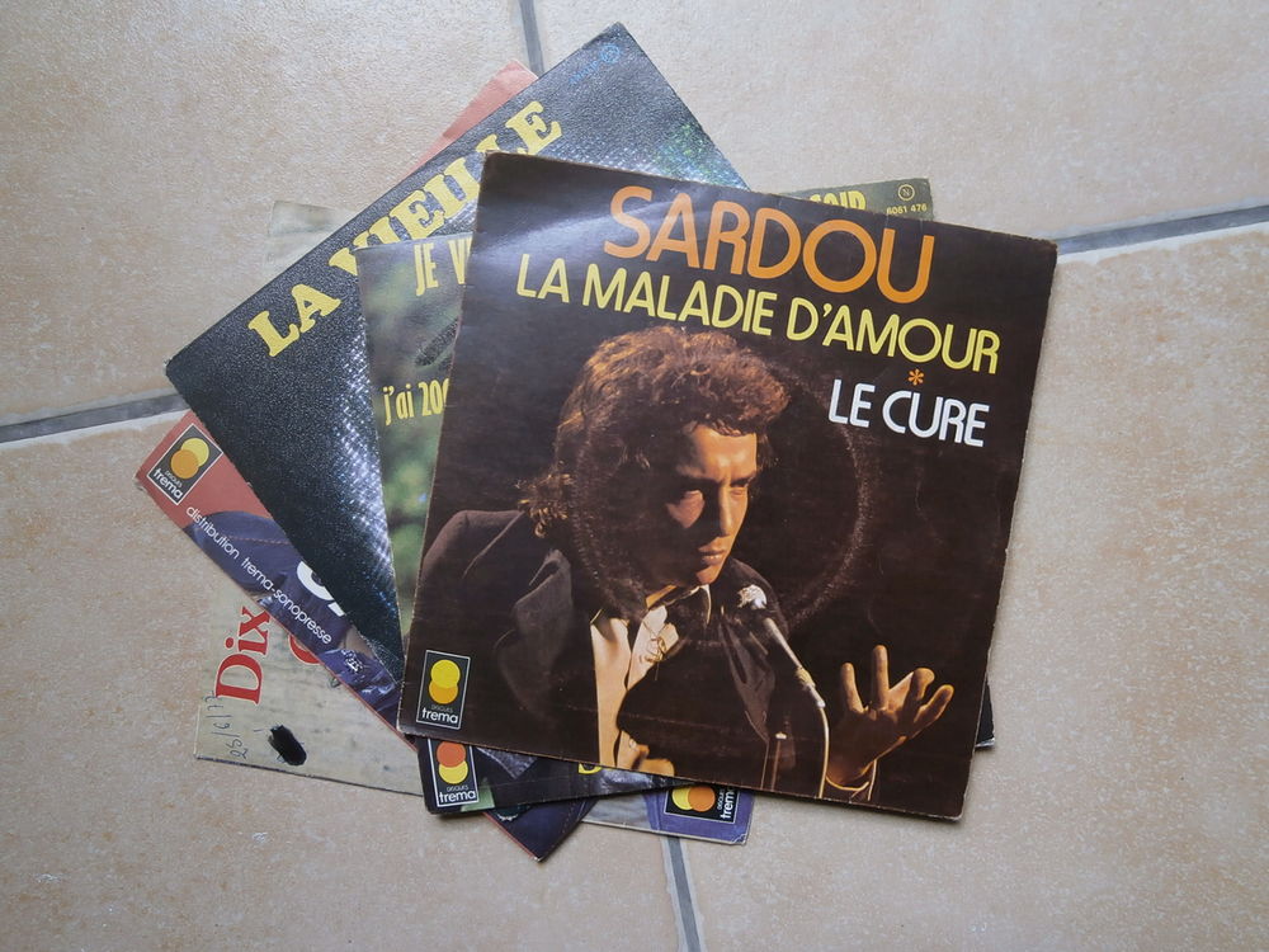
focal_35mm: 26
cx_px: 634
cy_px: 476
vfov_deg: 53.1
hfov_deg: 67.3
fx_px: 953
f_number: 2.8
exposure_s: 1/80
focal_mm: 4.7
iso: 80
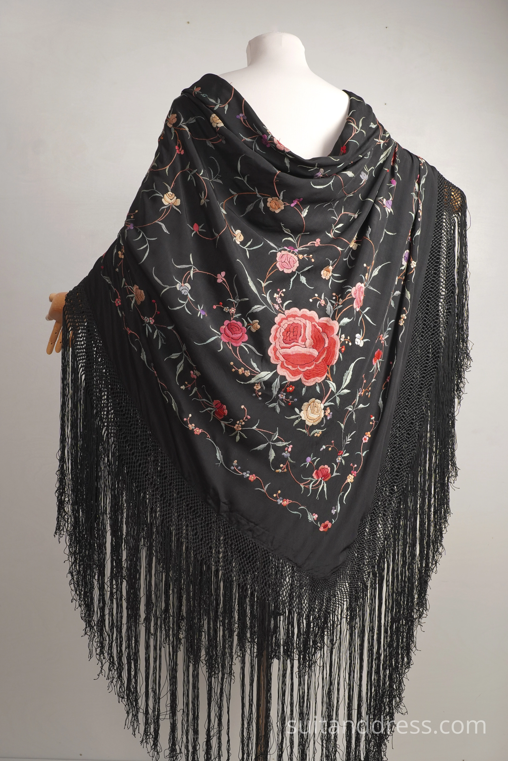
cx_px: 254
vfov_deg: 41.1
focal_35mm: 48
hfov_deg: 28.1
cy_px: 380
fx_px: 1016
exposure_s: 1/15
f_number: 7.1
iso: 320
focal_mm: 32
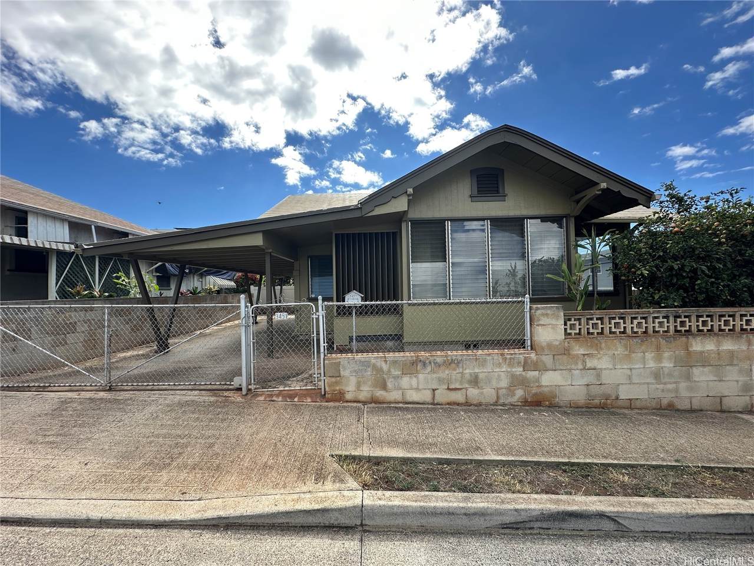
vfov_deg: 85.7
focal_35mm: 14
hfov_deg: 102.1
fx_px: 305
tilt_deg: -0.1
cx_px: 377
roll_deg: +1.9
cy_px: 283
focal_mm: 2.22
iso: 40
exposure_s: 1/744
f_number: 2.2
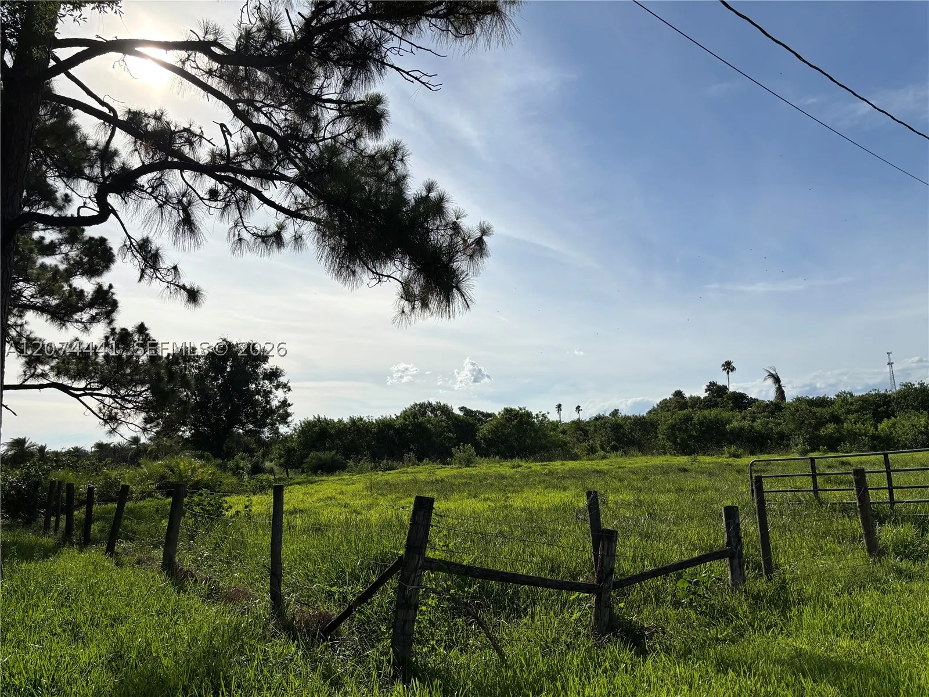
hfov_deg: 67.3
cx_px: 464
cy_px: 348
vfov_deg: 53.1
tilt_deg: +8.4
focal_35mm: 26
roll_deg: +1.1
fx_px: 698
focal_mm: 5.96
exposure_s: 1/9901
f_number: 1.6
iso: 50
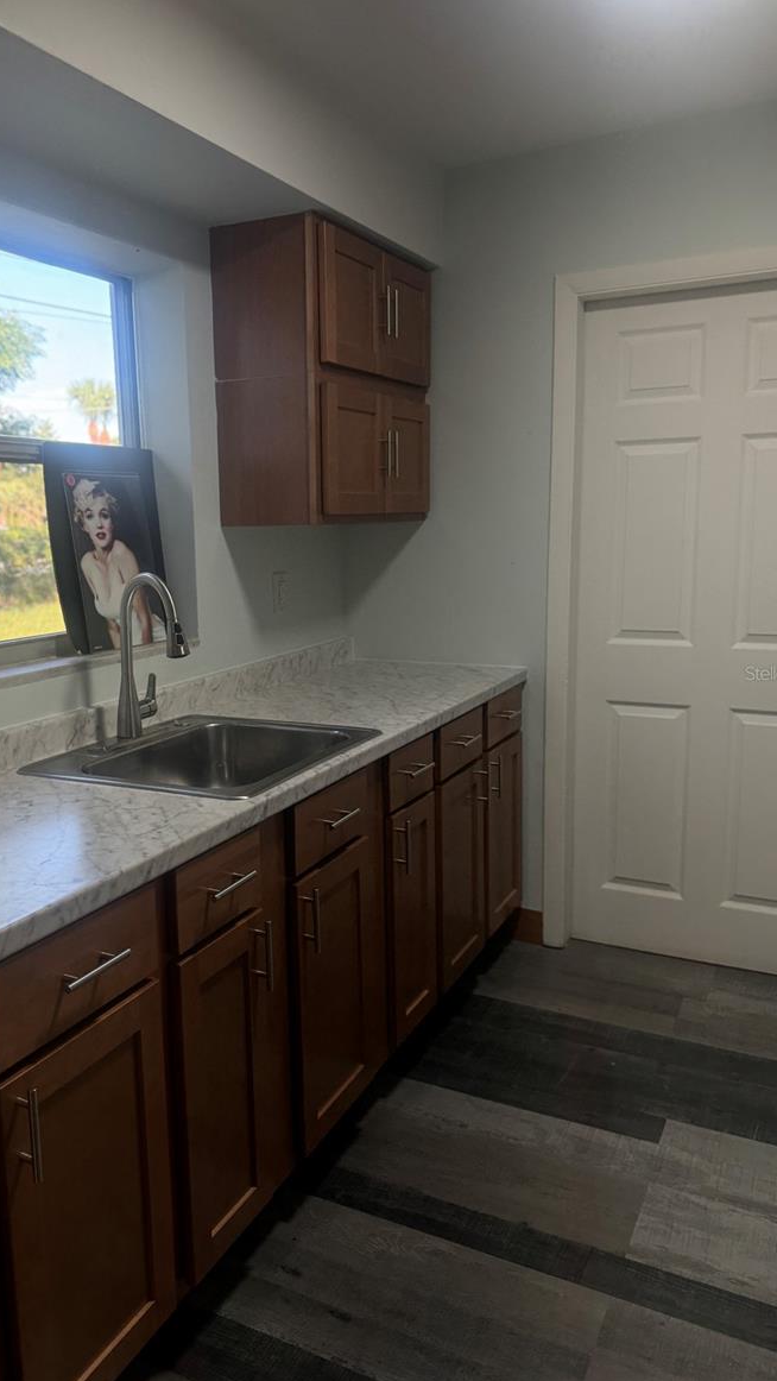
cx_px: 295
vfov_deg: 69.8
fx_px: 989
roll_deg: +1.7
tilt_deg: -8.8
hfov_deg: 42.6
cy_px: 673
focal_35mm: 27
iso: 100
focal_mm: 6.76
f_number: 1.78
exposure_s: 1/120
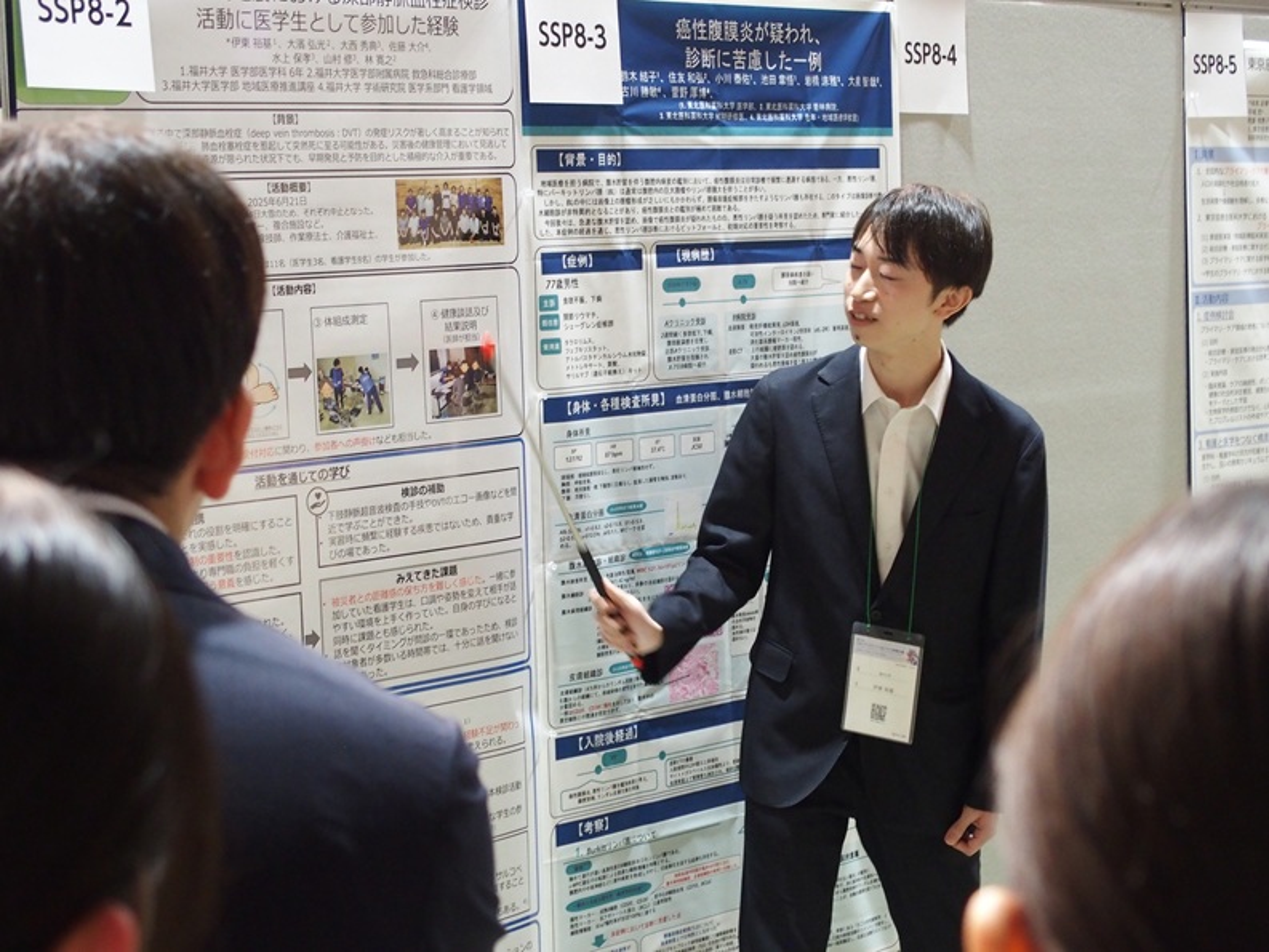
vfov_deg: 19.4
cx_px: 634
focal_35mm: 76
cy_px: 476
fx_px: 2787
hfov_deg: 25.7
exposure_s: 1/30
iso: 800
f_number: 2.8
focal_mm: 16.1
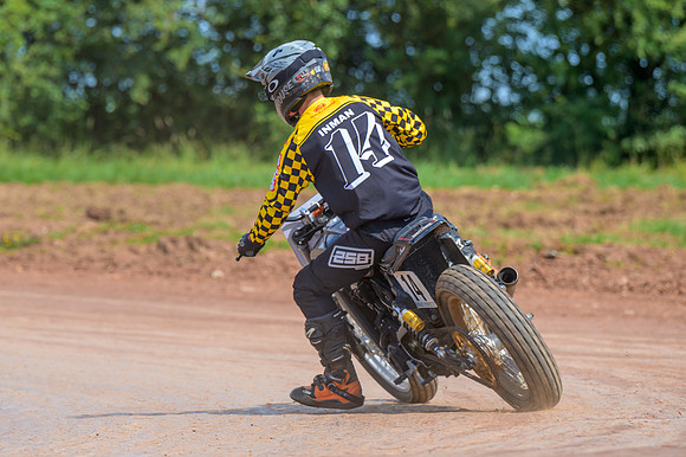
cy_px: 228
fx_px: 5713
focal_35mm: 300
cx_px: 343
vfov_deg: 4.6
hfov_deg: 6.9
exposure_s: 1/500
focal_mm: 200
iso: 90
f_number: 4
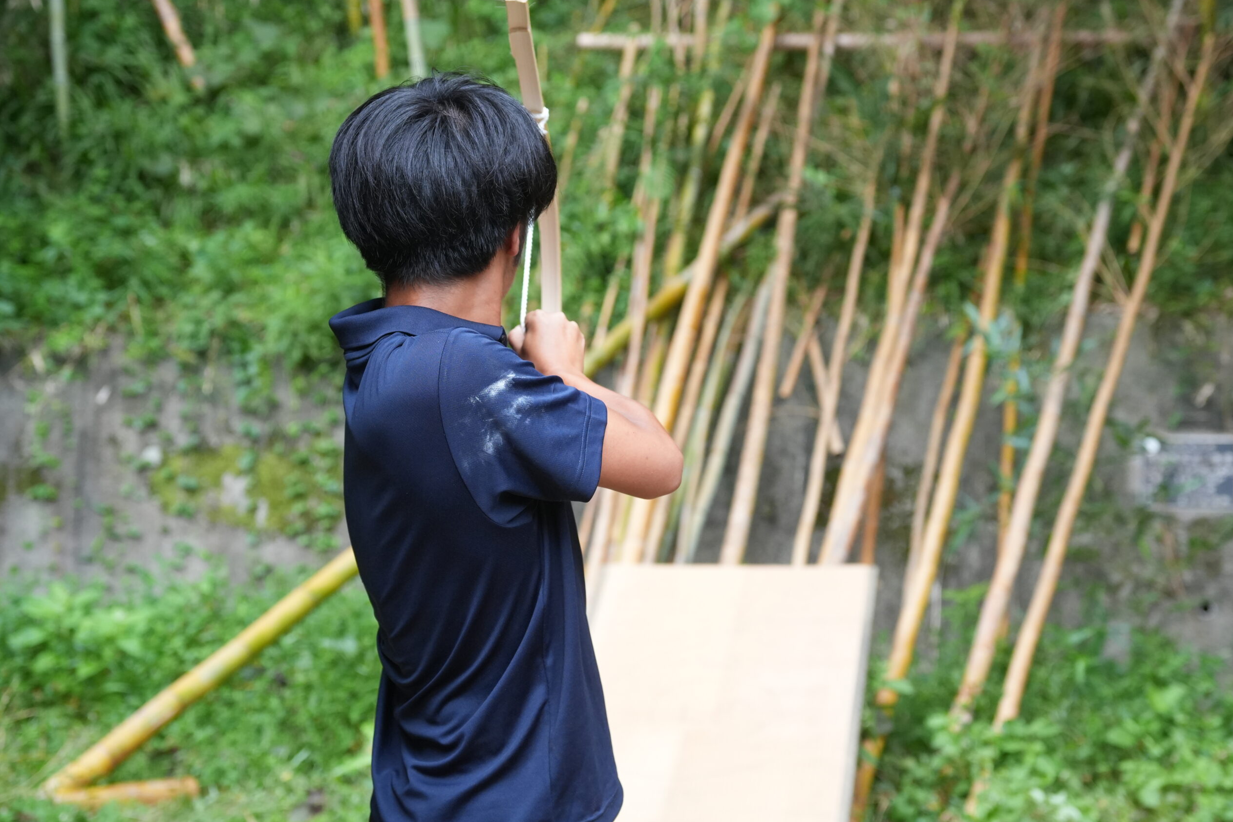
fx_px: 2444
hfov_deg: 28.3
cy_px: 410
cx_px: 625
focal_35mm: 71
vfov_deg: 19.1
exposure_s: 1/1000
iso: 1250
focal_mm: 46.9
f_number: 3.2
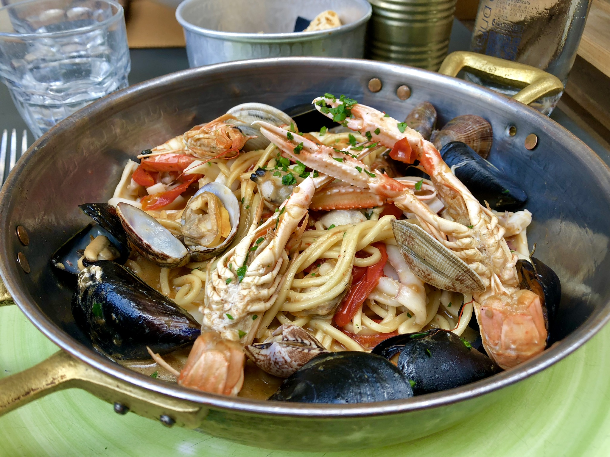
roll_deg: -1.4
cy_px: 228
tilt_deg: -41.7
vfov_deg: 49.7
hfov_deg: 63.4
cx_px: 305
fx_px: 493
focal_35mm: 28
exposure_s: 1/100
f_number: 1.8
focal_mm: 3.99
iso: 20
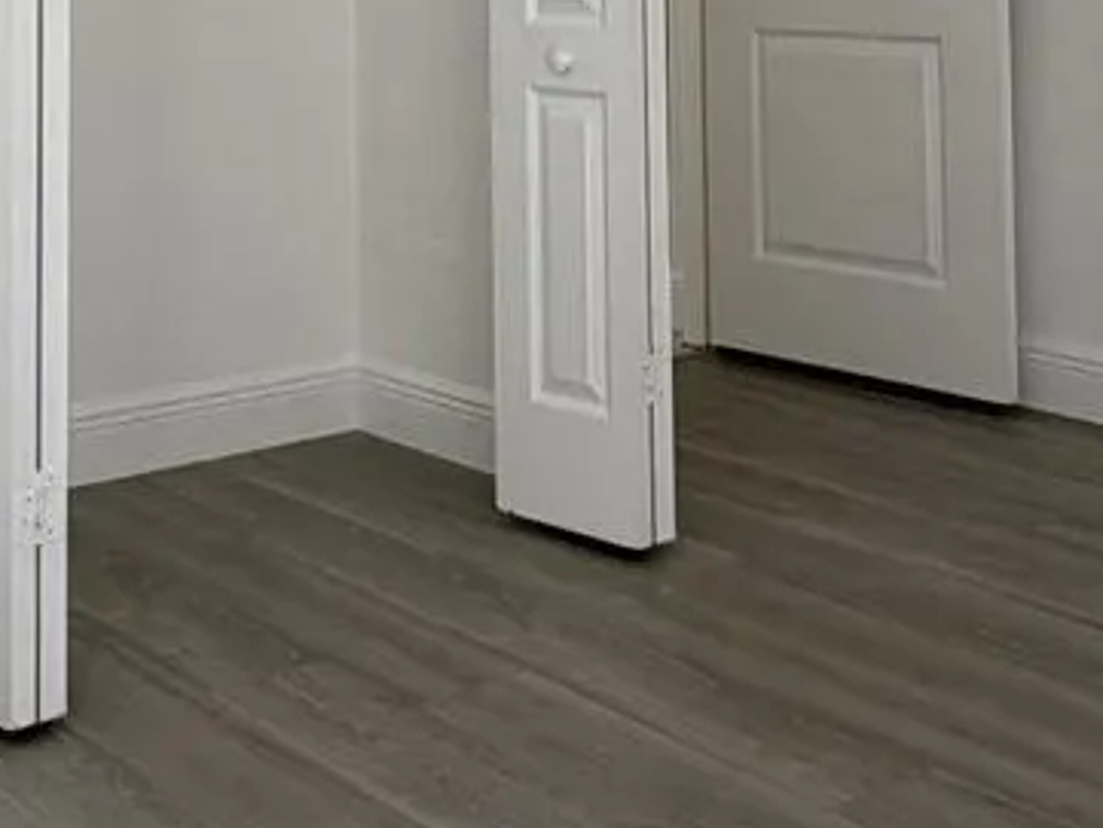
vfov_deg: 21.8
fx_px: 1976
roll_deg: +0.9
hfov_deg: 31.1
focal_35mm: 62
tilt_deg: +2.1
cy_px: -186
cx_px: 467
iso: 40
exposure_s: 1/154
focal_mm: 2.22
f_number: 2.2
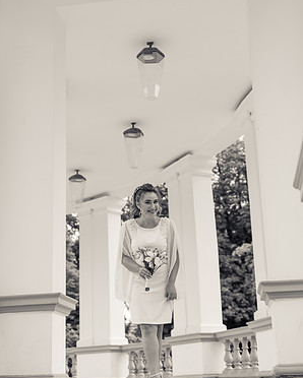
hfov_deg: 25.8
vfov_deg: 31.9
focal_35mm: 59
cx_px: 152
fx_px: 661
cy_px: 191
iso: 160
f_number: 2.8
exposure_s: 1/1000
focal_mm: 52
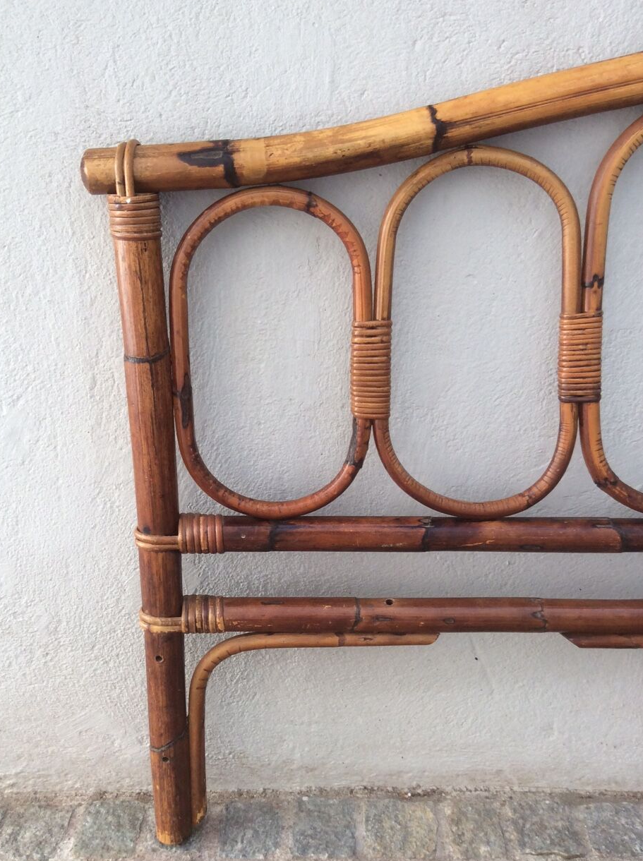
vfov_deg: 54.0
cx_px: 312
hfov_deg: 41.7
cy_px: 446
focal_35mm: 34
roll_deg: +0.0
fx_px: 844
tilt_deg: -20.2
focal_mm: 3.3
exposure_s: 1/100
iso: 40
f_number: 2.4
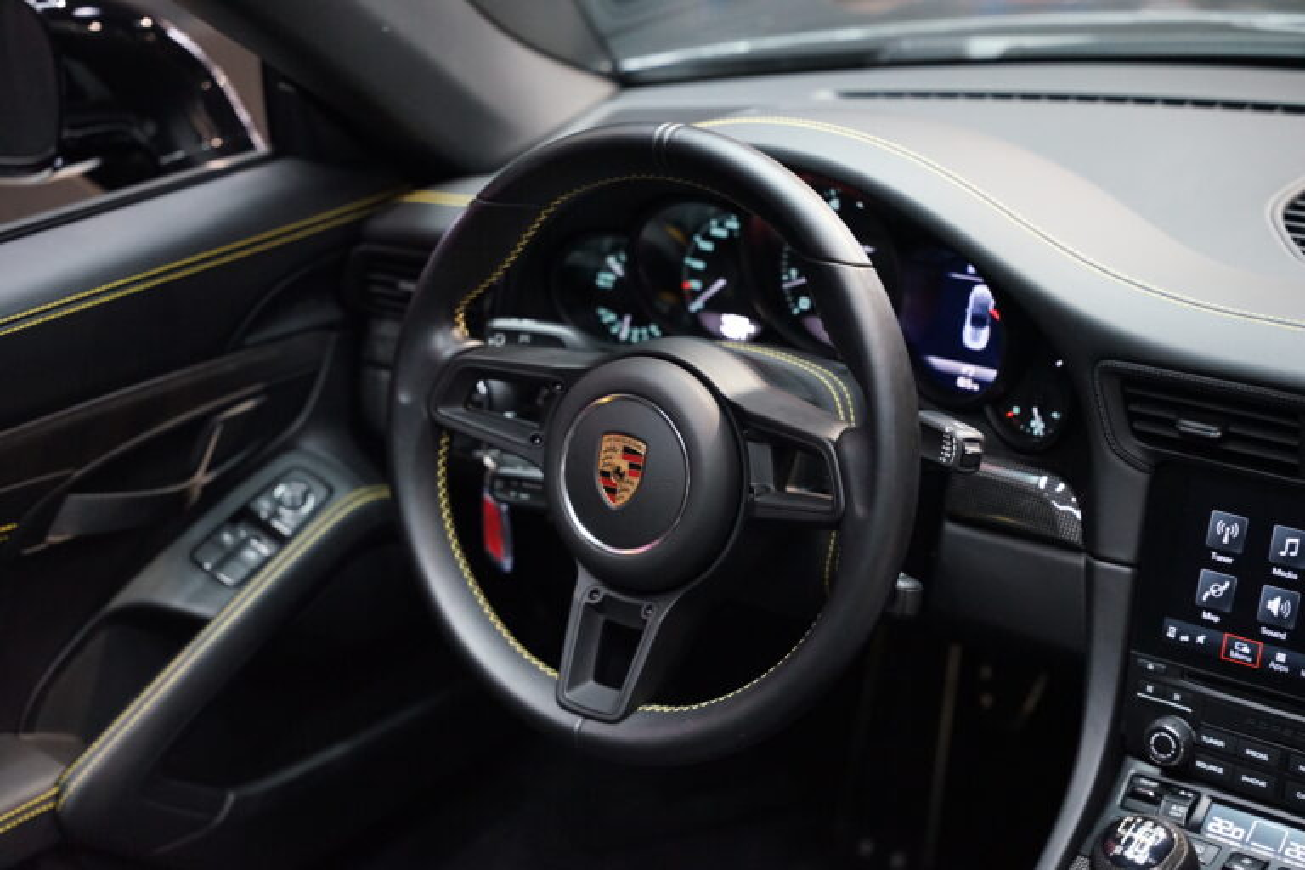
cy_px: 435
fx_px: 2537
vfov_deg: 19.5
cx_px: 652
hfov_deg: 28.8
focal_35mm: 70
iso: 4000
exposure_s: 1/80
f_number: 2.8
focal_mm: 70
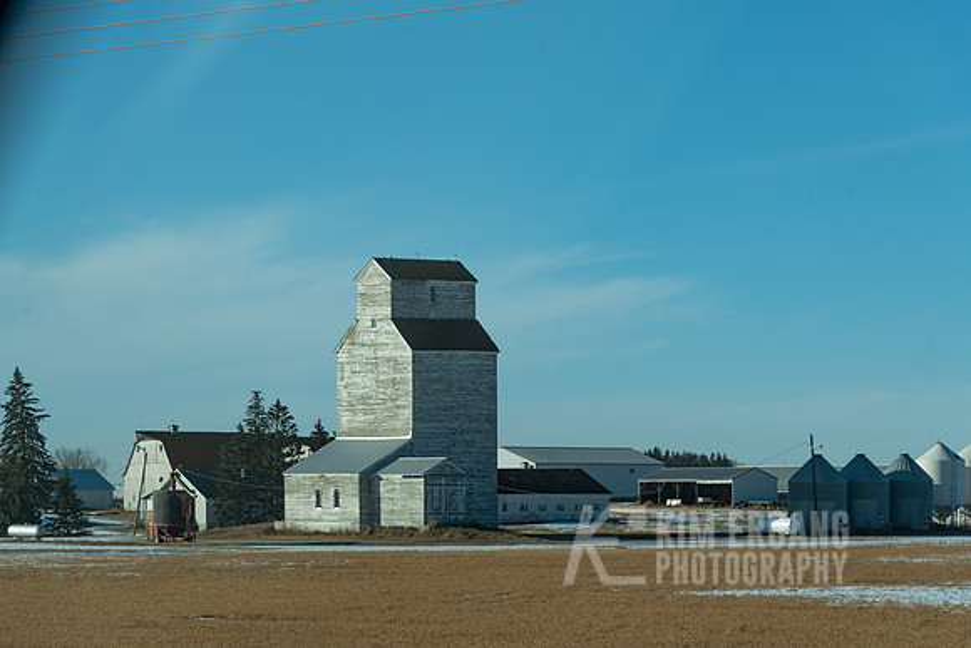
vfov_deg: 11.4
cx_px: 486
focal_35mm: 120
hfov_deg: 17.1
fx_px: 3237
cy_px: 324
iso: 100
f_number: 7.1
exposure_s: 1/500
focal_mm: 120
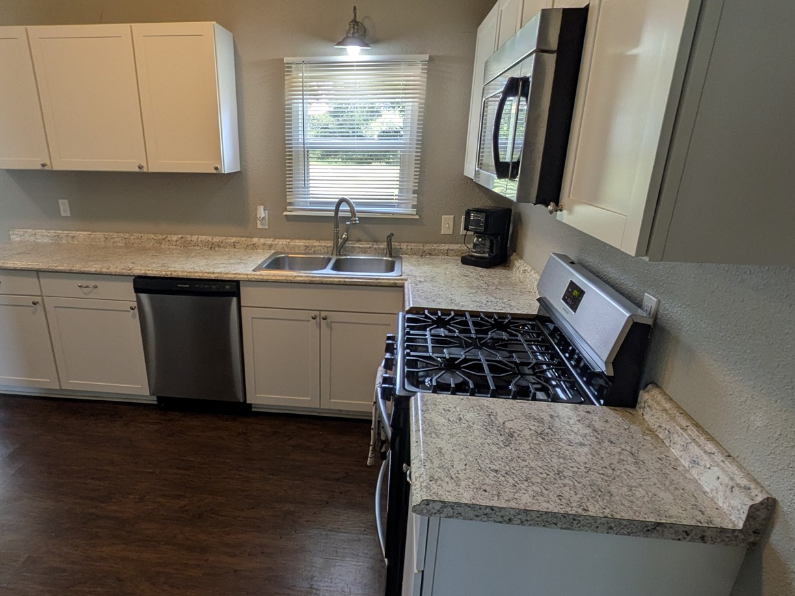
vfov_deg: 60.9
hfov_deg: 75.8
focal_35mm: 22
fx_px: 505
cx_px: 332
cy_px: 327
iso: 80
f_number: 2.2
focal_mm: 1.83
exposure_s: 1/120
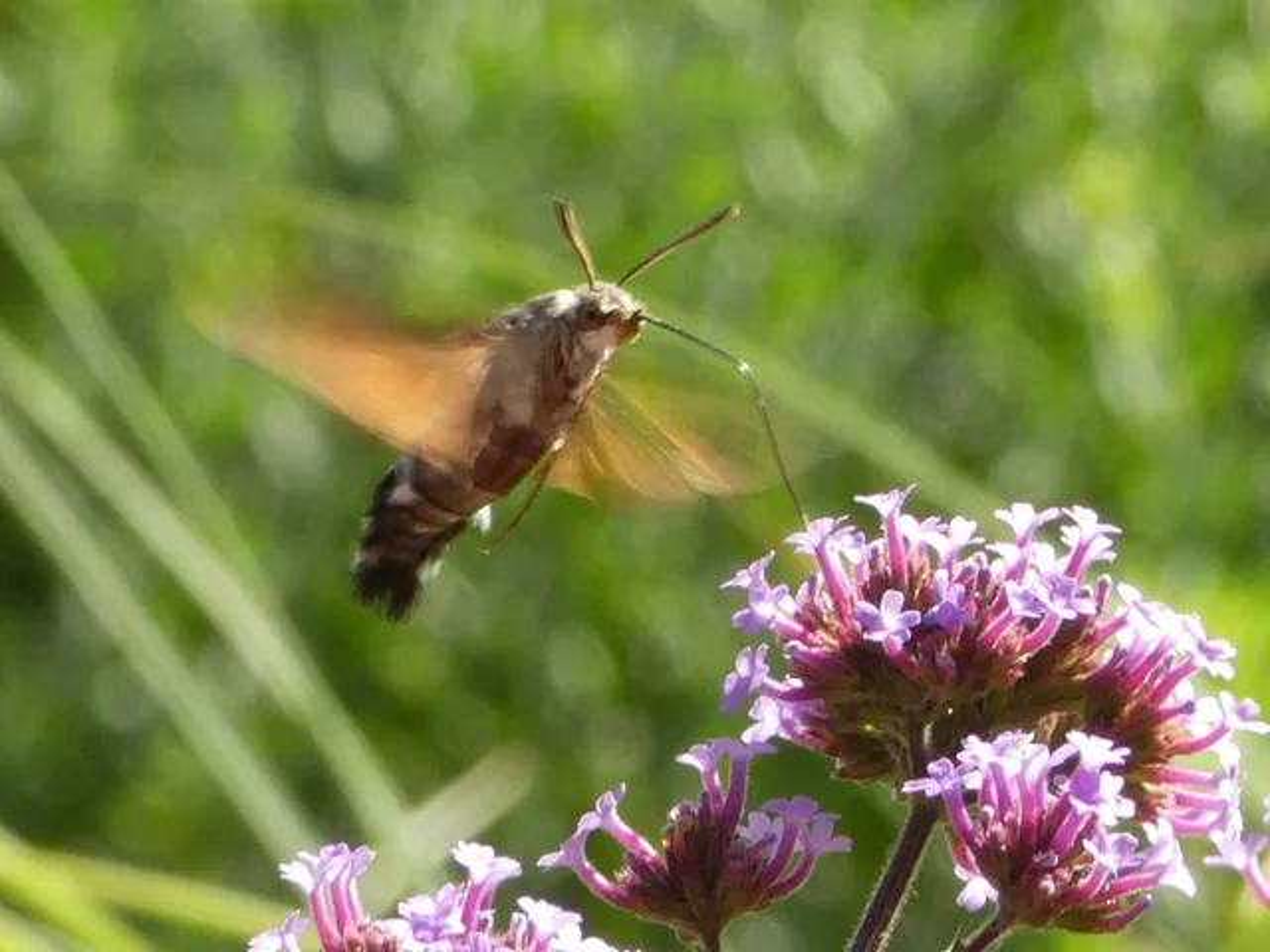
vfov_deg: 8.1
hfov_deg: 10.8
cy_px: 476
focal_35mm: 183
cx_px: 635
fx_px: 6714
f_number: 5.5
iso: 125
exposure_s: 1/80
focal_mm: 32.7
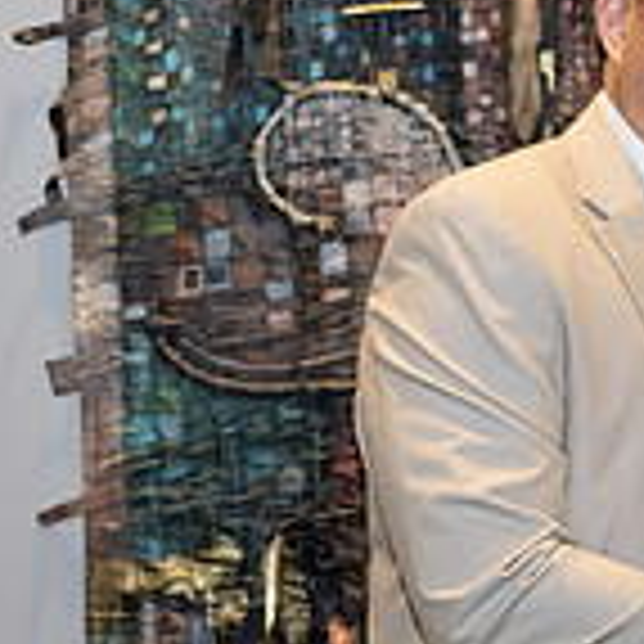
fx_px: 3115
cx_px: 1121
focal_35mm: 148
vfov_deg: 11.8
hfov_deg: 11.1
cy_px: 367
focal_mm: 43
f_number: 5
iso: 1000
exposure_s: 1/125
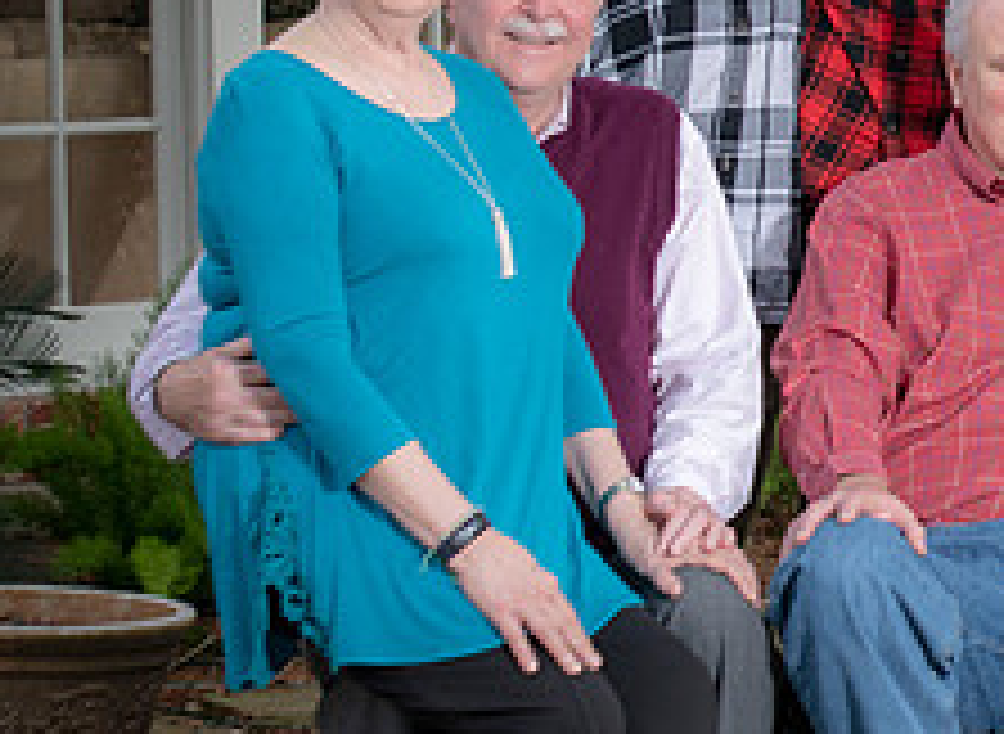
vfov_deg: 7.5
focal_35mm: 194
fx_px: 5576
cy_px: 254
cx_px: 1309
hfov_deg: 10.1
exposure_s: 1/250
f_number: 5.6
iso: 320
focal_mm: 70
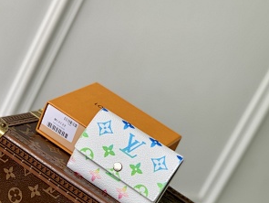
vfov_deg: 16.8
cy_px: 103
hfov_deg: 22.2
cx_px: 124
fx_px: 685
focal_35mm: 88
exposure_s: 1/144
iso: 16
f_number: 2.4
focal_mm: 6
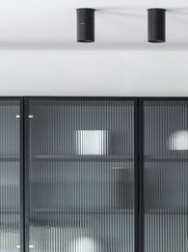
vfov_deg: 7.5
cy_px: 326
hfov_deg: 5.6
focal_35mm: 262
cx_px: 331
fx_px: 1902
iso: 100
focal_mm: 81.2
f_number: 11
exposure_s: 12
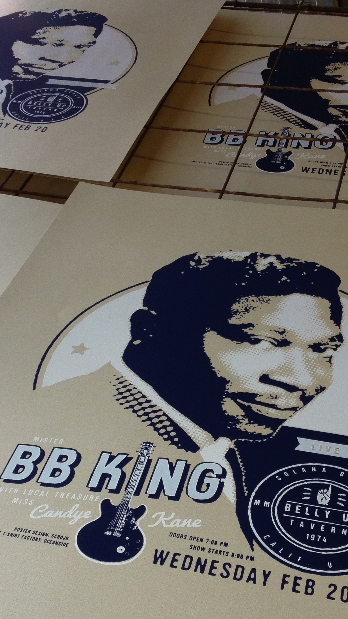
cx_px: 161
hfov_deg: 21.1
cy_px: 380
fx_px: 935
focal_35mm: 57
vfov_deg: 36.4
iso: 80
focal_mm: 4.28
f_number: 2.4
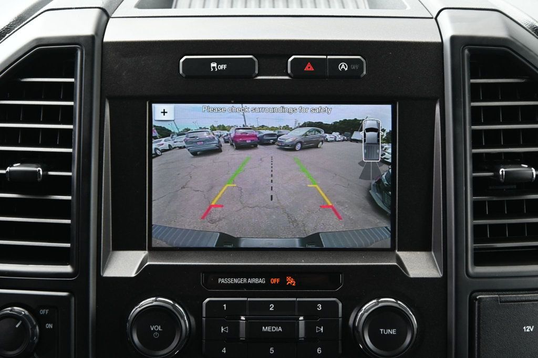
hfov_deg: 27.0
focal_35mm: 75
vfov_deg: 18.2
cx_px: 269
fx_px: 1120
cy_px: 179
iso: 1100
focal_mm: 50
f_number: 6.3
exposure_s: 1/125
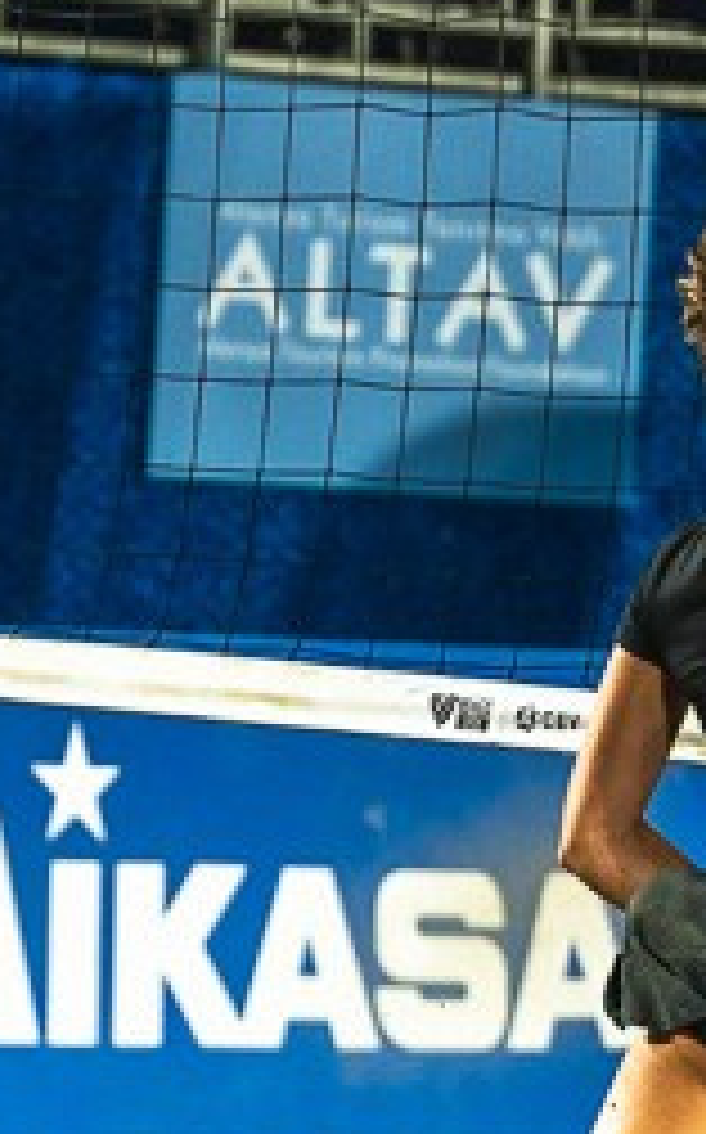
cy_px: 556
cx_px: 639
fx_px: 14225
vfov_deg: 4.6
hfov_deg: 2.8
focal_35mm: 461
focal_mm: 89
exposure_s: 1/1250
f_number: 3.2
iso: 1000
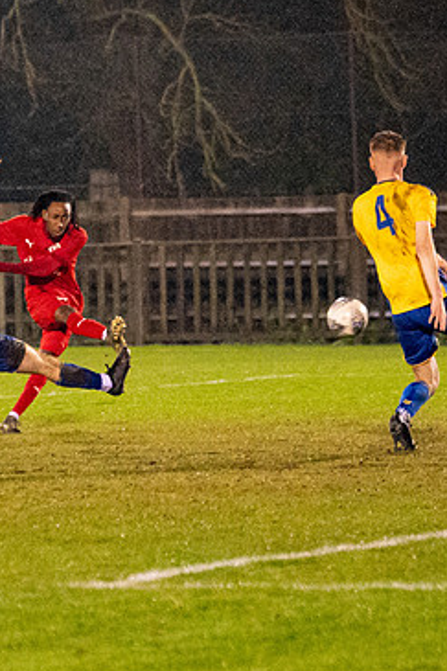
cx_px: 102
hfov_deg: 4.0
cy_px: 300
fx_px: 6319
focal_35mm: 339
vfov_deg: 6.1
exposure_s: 1/1250
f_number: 2.8
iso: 8000
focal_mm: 122
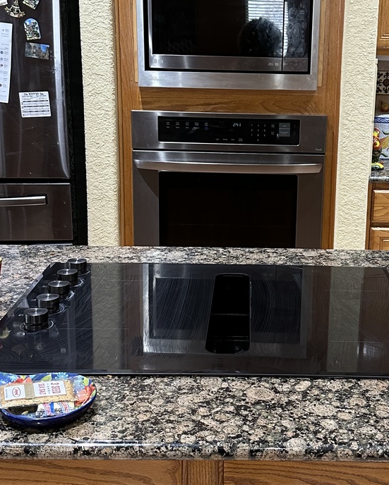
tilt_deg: -12.0
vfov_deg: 37.9
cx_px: 259
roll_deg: -1.3
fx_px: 705
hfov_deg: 30.6
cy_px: 205
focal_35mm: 49
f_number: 1.78
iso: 400
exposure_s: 1/60
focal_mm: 6.86
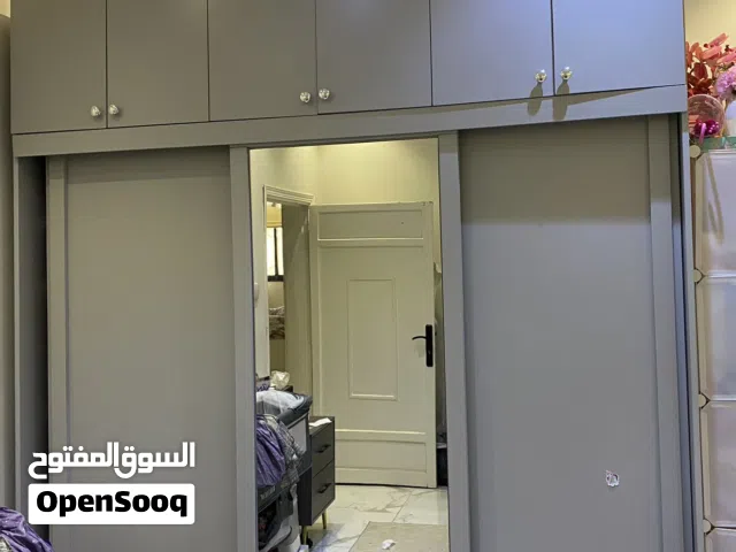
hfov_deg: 67.3
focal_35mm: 26
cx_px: 368
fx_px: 553
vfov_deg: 53.1
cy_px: 276
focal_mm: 4.25
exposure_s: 1/60
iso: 320
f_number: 1.8
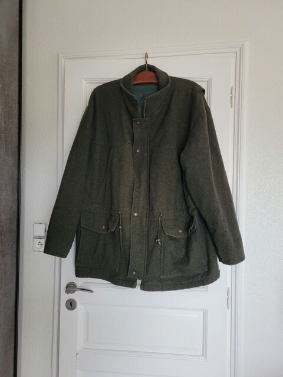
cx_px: 142
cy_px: 188
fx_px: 283
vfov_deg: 67.3
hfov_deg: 53.1
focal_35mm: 26
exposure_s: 1/50
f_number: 1.8
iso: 250
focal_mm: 5.4
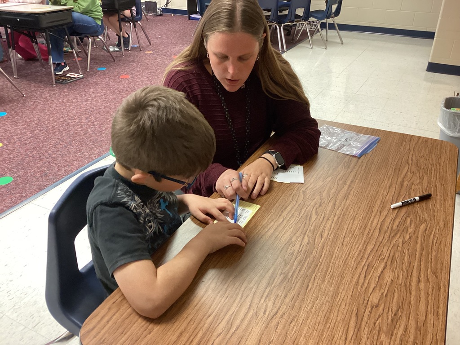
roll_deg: +0.6
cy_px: 172
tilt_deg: -30.1
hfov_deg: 58.4
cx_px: 230
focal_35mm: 31
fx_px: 412
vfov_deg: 45.4
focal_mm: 3.3
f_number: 2.4
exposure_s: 1/60
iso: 400
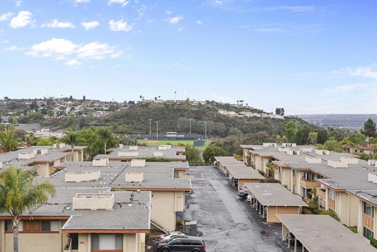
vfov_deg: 31.9
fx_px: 440
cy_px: 117
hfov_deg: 46.2
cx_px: 158
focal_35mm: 42
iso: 100
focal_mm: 35
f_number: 8
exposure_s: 1/50
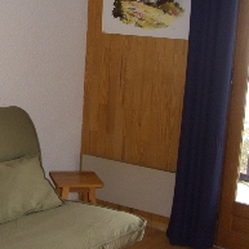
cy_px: 132
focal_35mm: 76
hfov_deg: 22.0
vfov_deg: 22.8
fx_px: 619
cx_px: 5
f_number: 2.8
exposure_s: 1/60
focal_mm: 6.8
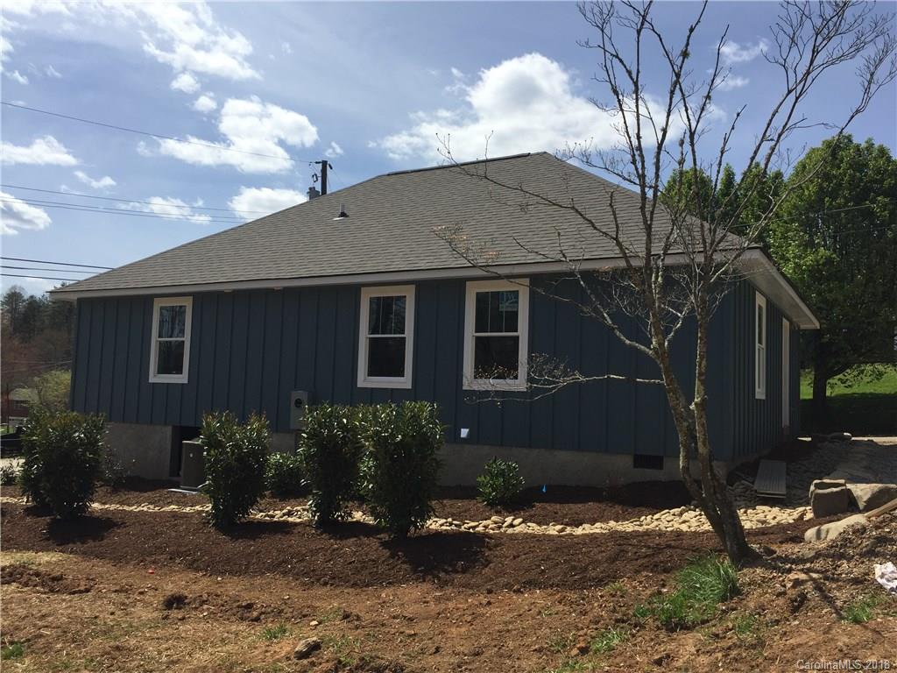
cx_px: 448
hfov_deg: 61.7
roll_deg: -3.8
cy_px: 336
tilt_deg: +5.7
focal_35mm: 29
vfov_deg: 48.2
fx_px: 751
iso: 32
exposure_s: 1/3049
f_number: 2.2
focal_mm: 4.15
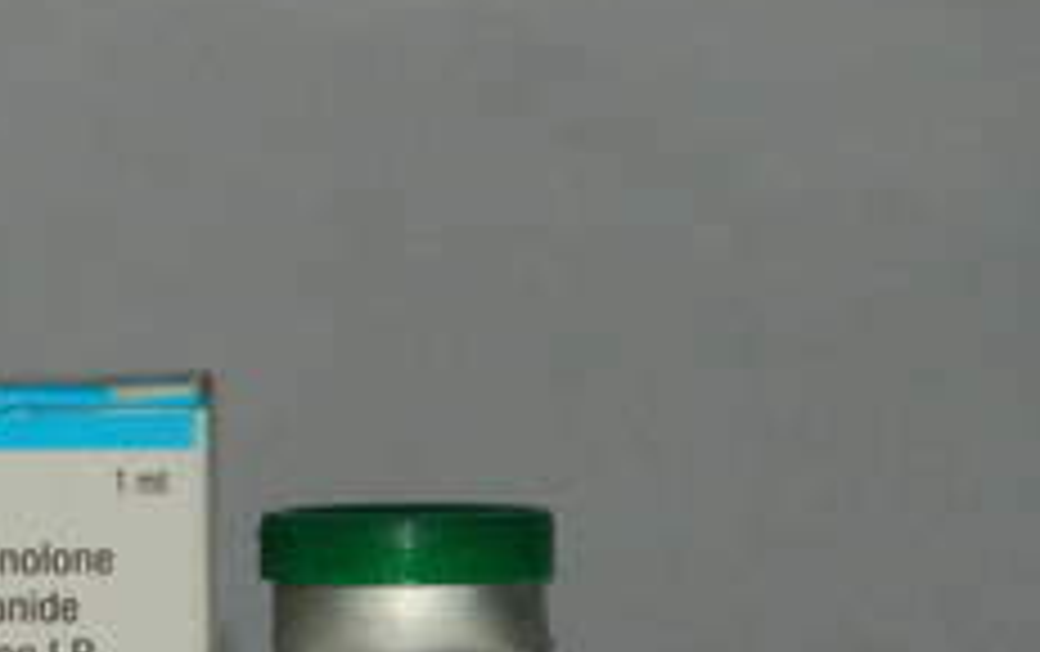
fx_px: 6697
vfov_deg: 5.6
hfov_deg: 8.9
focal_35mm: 236
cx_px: 234
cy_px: 780
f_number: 12.6
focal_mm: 18.6
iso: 200
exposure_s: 1/60
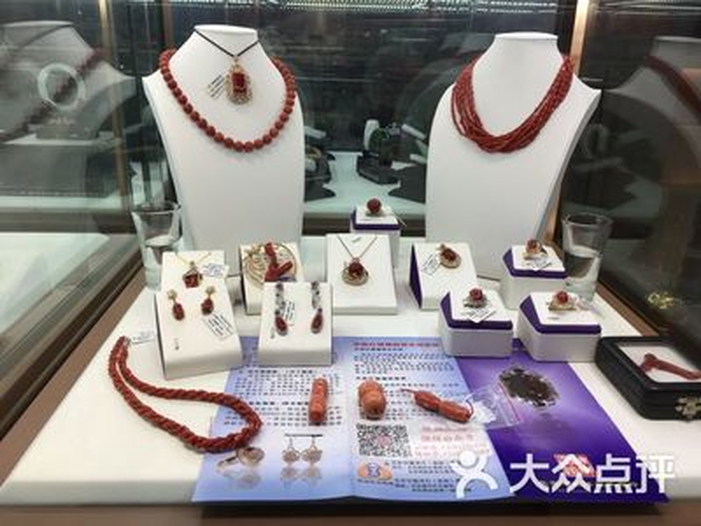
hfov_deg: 61.7
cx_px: 350
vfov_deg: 48.2
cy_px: 263
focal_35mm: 29
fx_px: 587
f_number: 2.2
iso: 25
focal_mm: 4.15
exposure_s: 1/172
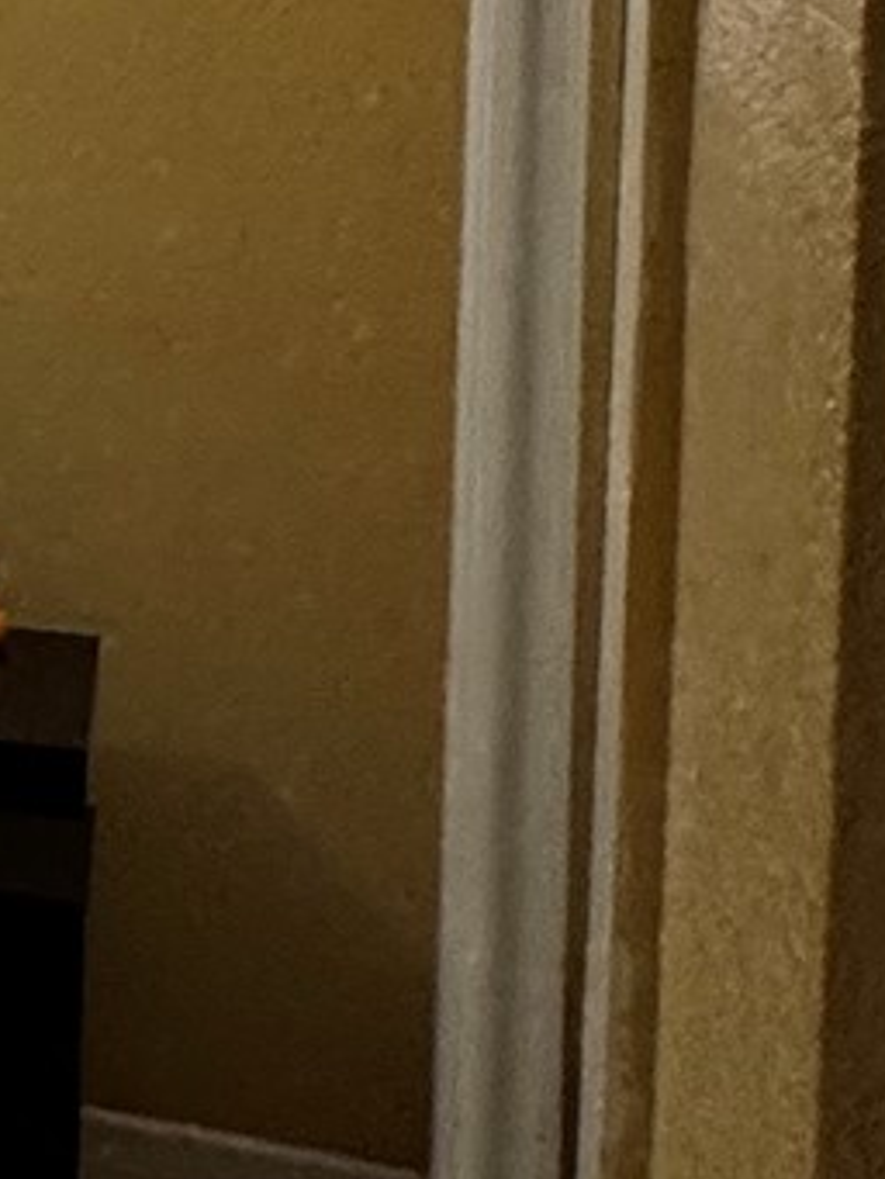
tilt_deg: -4.3
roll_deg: +1.3
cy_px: 76
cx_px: -1587
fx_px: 2862
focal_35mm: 84
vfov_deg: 22.6
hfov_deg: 11.8
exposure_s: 1/60
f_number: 2.2
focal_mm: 2.22
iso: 200
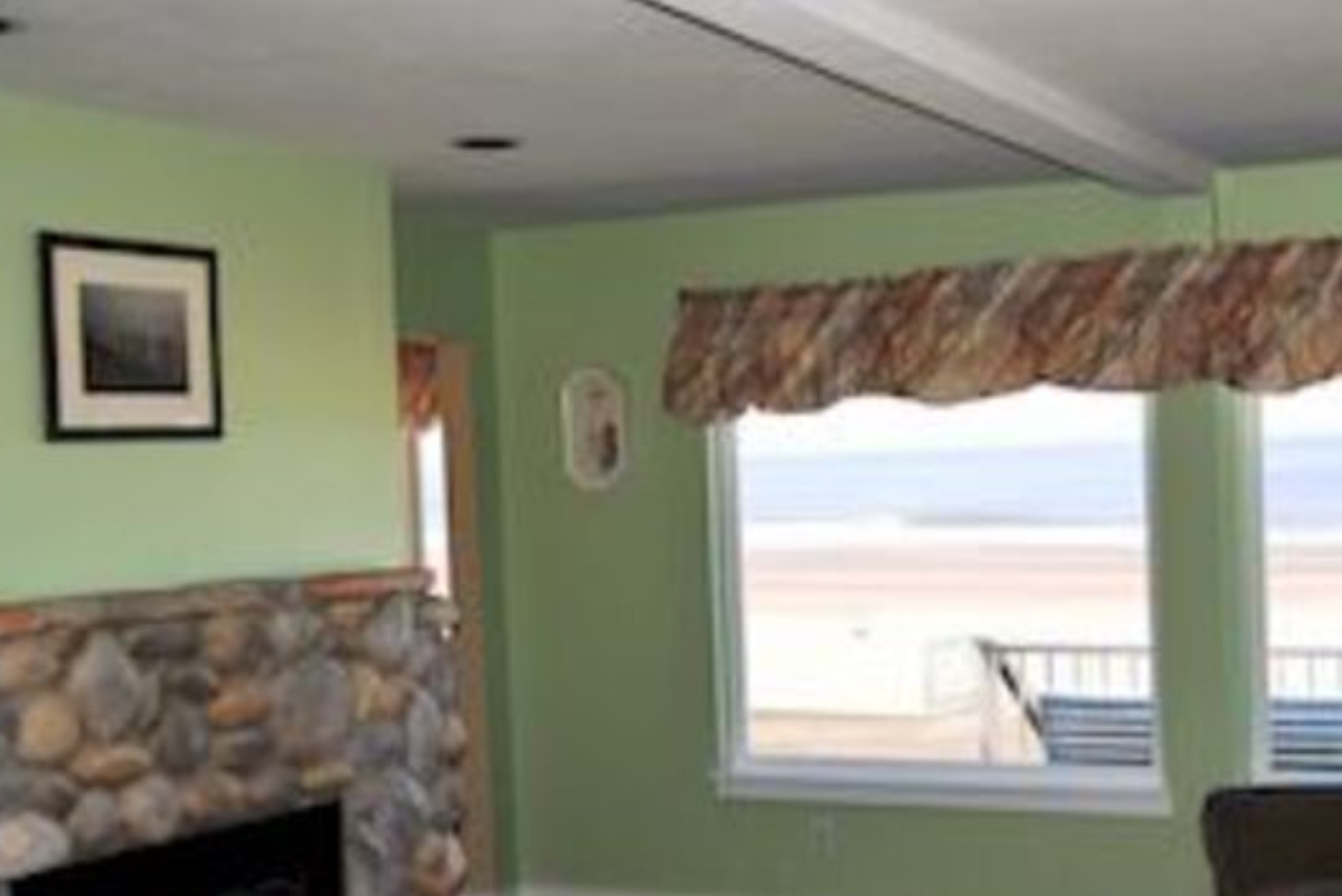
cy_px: 604
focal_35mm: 49
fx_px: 1827
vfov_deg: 27.4
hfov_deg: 40.1
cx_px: 837
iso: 100
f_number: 5
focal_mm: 24
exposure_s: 1/200
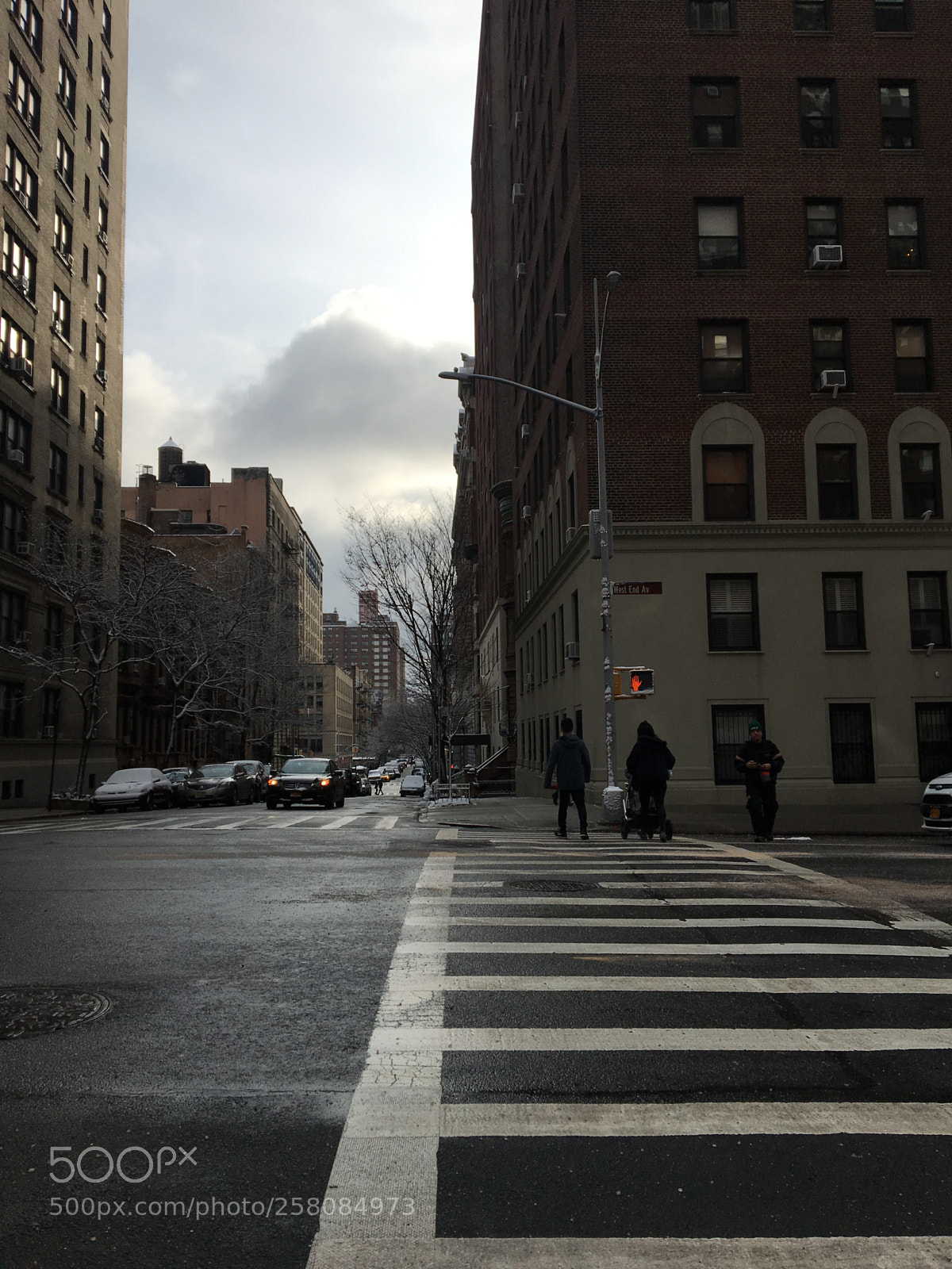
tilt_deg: +6.6
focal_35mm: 29
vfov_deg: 61.7
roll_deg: +0.5
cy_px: 634
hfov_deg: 48.2
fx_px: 1063
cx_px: 476
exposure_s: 1/1923
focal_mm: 4.15
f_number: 2.2
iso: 25
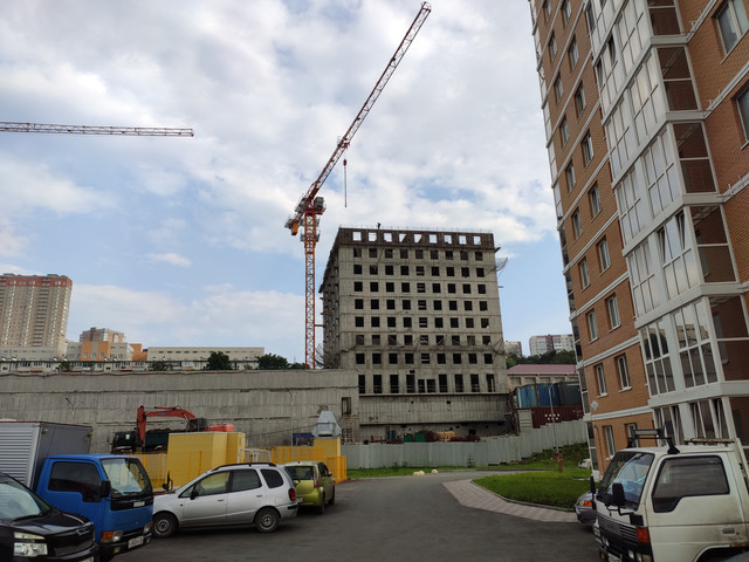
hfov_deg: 67.3
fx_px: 563
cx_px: 374
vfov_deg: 53.1
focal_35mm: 26
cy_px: 281
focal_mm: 4.77
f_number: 1.75
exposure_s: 1/1101
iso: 112
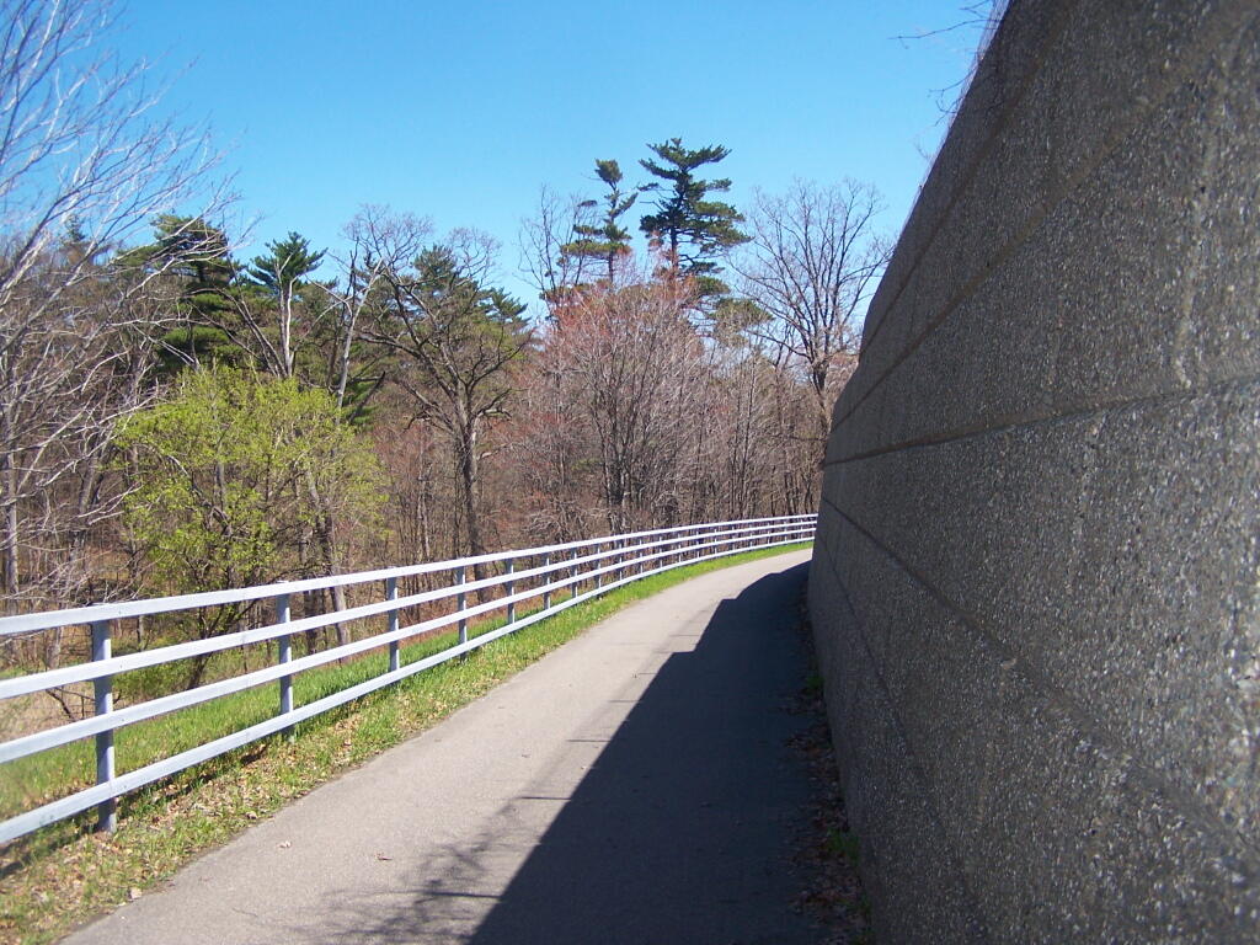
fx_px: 1383
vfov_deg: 37.7
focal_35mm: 38
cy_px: 472
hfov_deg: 49.0
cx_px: 630
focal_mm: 6.3
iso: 80
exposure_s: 1/800
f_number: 2.8
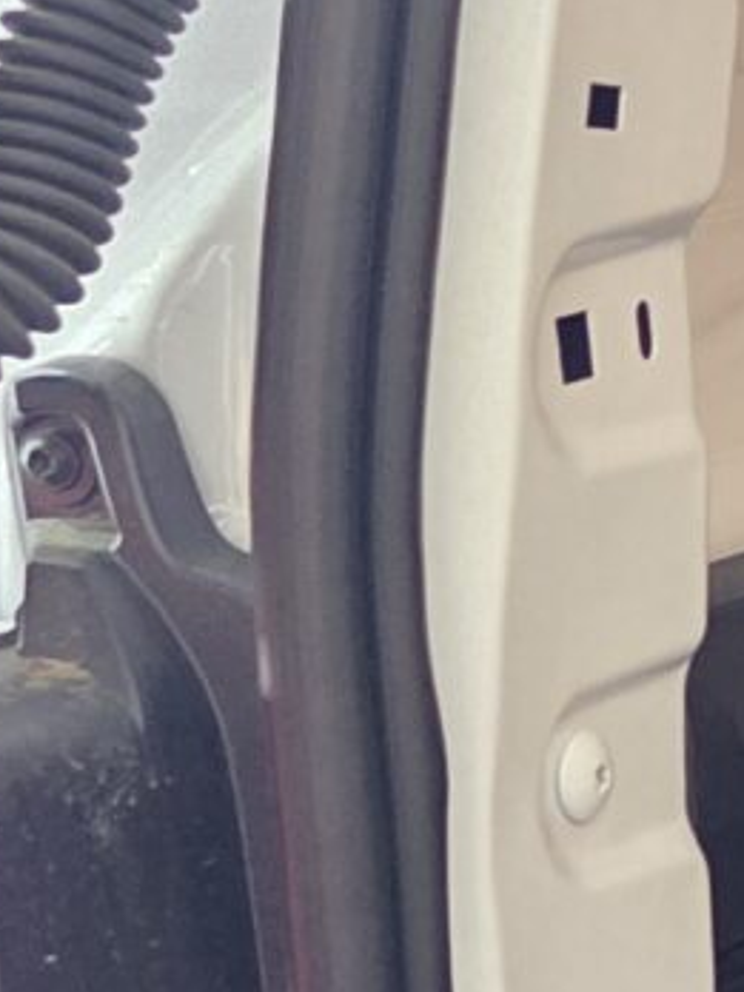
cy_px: 906
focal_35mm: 169
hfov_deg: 6.5
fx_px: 4843
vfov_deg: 11.6
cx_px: 3241
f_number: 1.7
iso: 2000
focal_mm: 6.3
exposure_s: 1/60
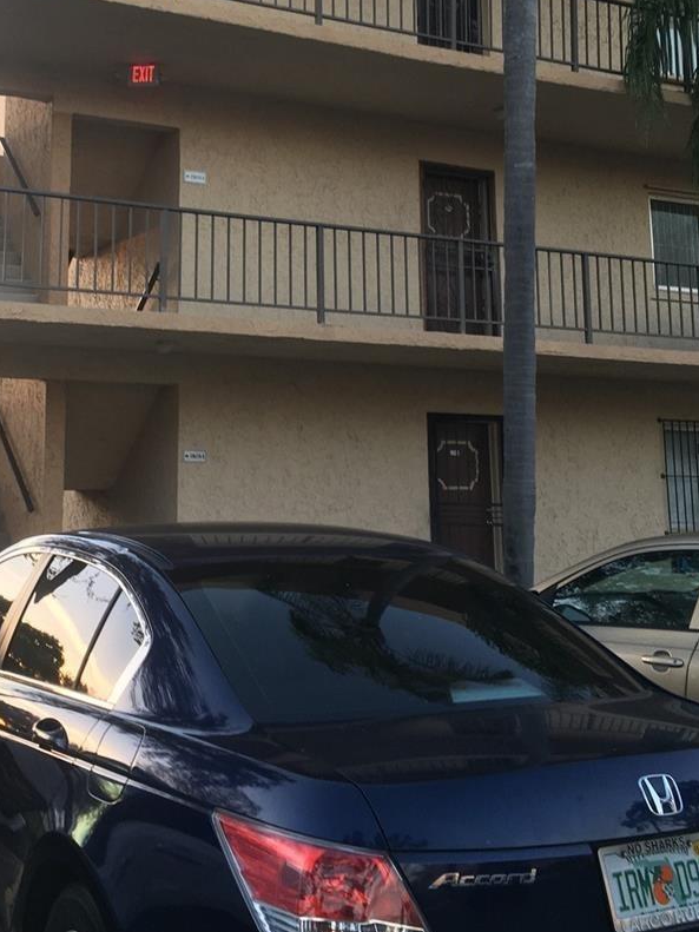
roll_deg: +0.0
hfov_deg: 32.3
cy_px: 280
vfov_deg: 42.1
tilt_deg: +10.7
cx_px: 185
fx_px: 1185
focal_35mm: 44
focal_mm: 4.15
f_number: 2.2
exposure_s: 1/60
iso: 25
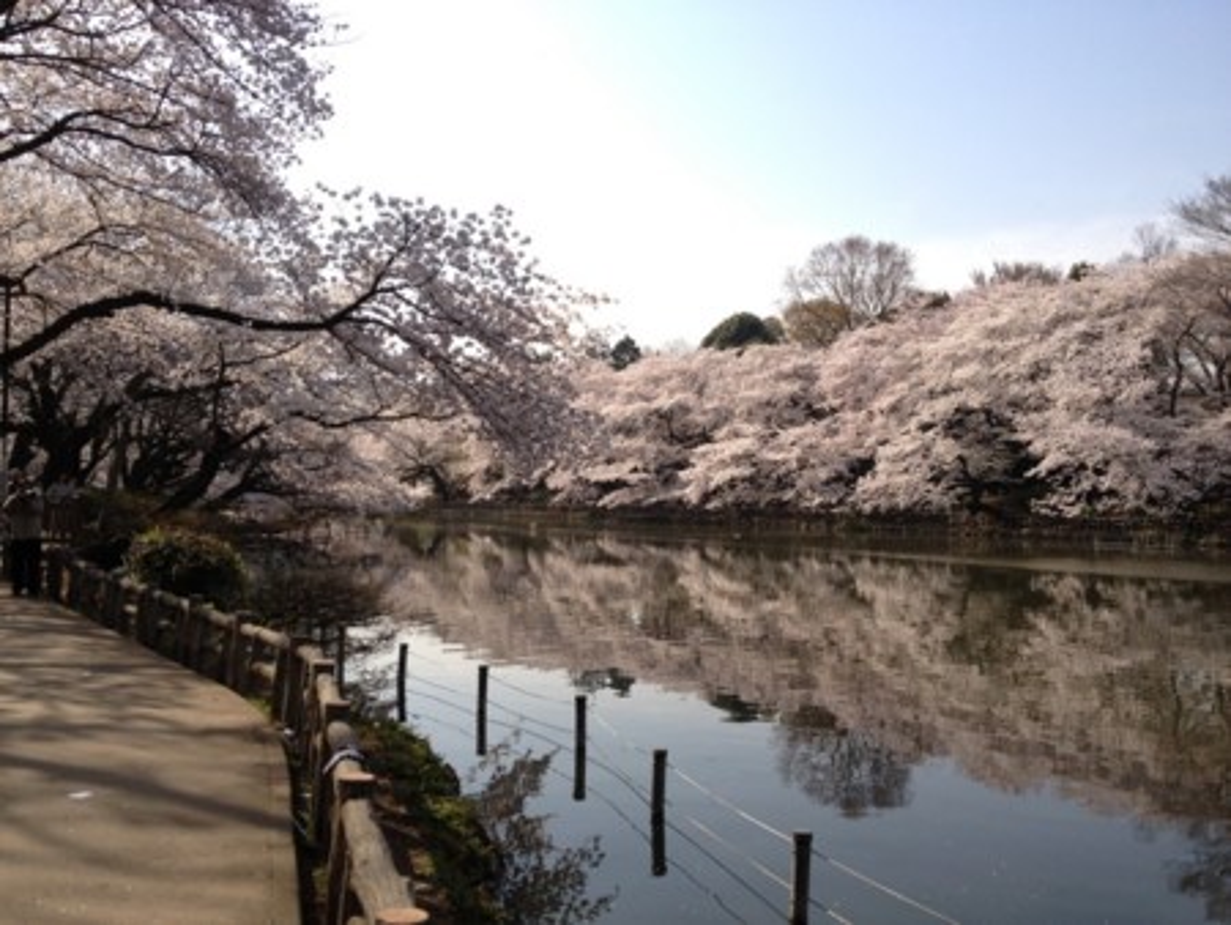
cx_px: 616
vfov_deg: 40.7
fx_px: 1245
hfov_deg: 52.6
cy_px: 462
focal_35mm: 35
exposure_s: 1/1151
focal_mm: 4.28
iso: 64
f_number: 2.4
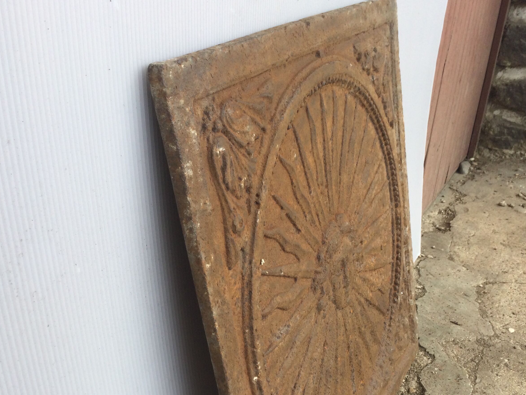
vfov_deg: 33.3
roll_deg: -6.2
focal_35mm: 43
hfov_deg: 43.8
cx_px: 273
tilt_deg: -29.0
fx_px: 653
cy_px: 262
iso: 25
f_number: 2.4
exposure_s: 1/307
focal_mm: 3.3
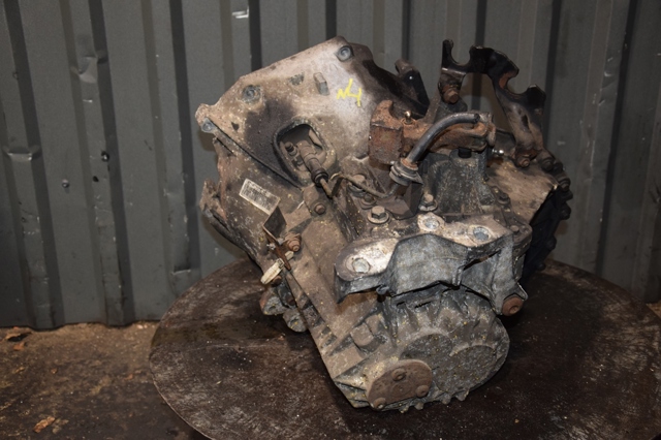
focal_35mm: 48
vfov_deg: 28.0
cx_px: 330
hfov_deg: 41.1
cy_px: 220
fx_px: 881
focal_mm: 32
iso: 800
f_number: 5
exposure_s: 1/60
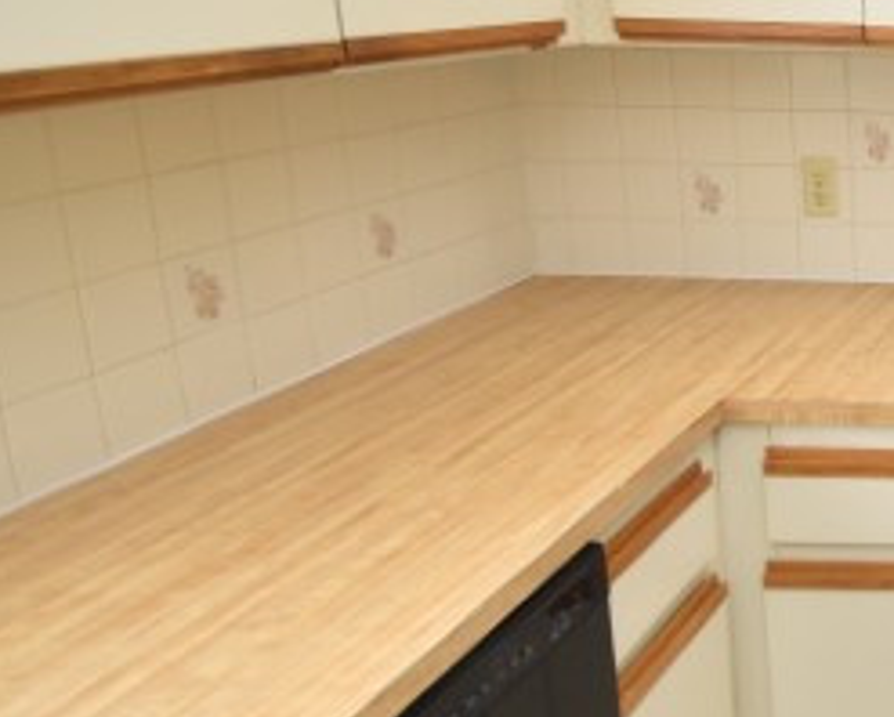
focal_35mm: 41
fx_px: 1086
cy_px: 203
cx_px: 1227
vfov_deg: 35.9
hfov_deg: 31.4
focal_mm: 10
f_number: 3.5
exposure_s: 1/30
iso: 800
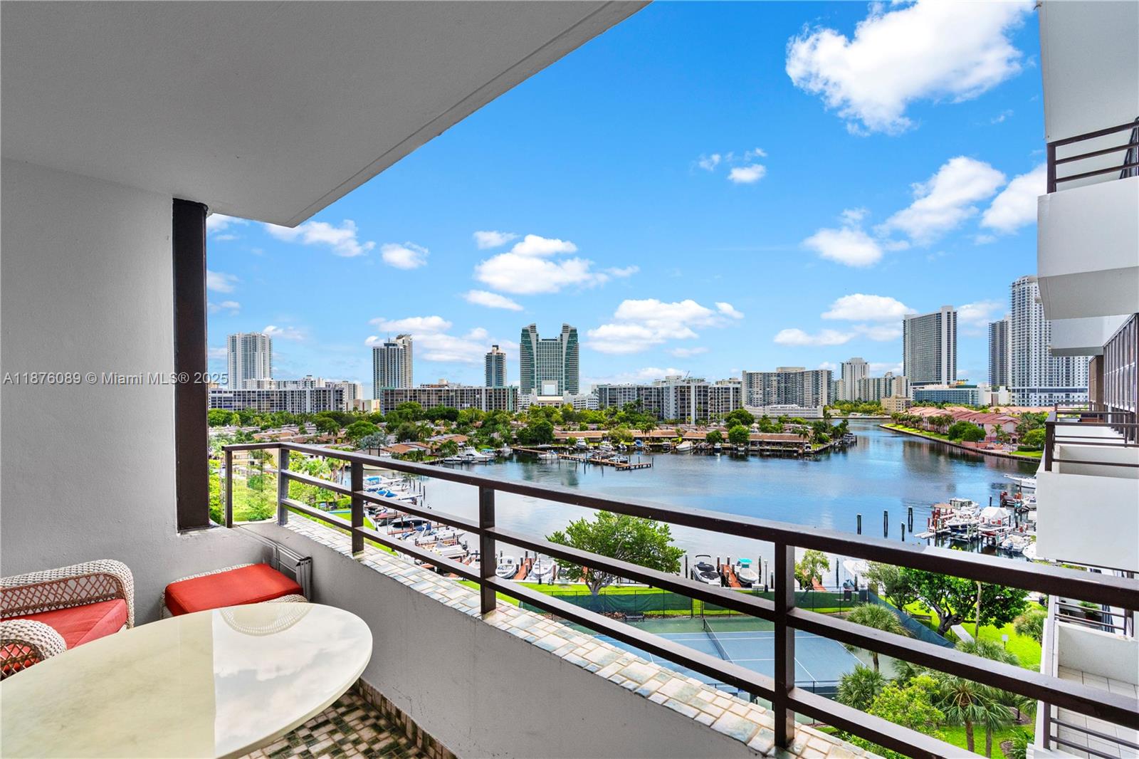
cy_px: 380
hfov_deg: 96.7
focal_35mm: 16
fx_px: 506
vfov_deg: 73.7
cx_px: 570
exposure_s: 1/500
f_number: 9
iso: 1000
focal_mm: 16
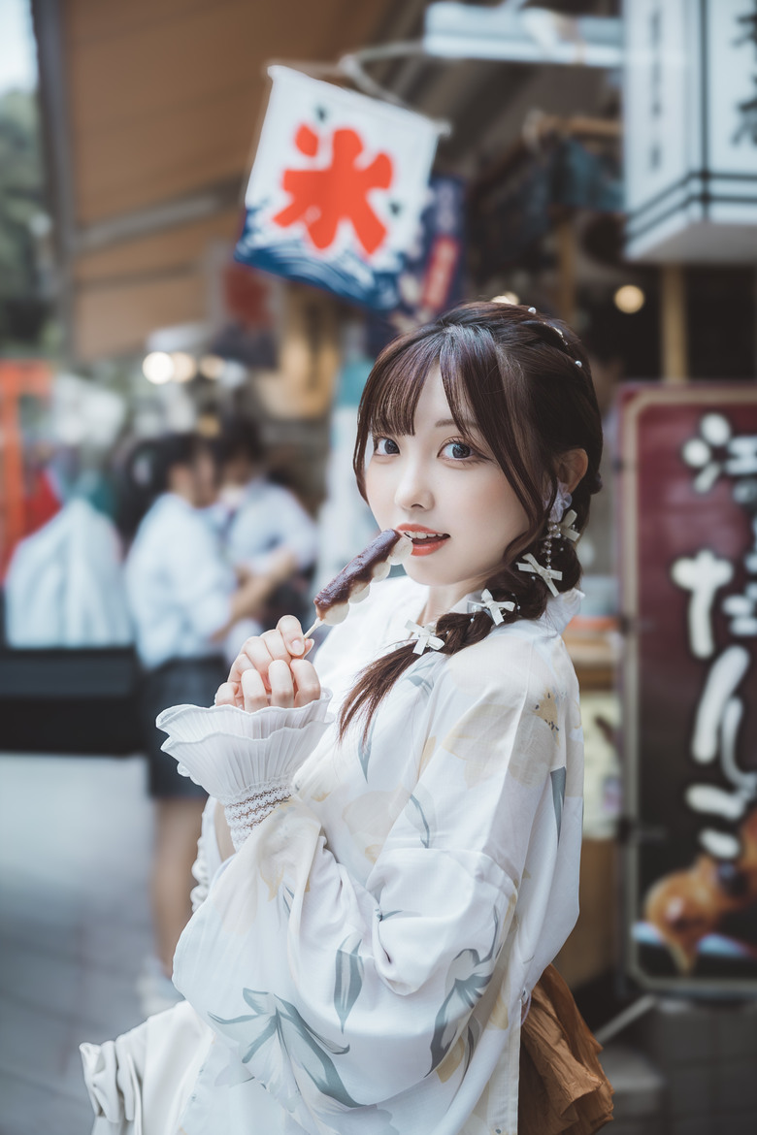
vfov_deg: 48.5
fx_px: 1262
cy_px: 568
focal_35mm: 40
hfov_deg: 33.4
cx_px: 378
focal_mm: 40
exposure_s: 1/640
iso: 160
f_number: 2.2
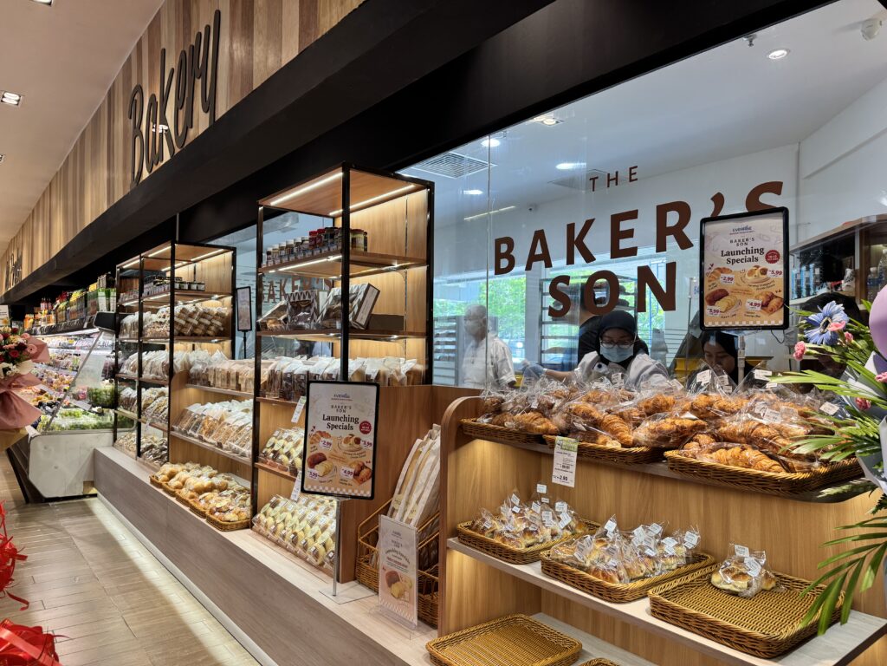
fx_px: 615
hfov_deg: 71.6
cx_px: 444
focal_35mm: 24
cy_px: 333
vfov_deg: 56.8
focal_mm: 6.76
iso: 100
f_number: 1.78
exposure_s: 1/100
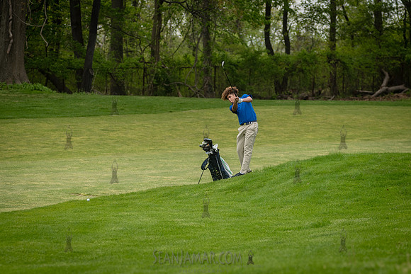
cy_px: 137
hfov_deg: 12.9
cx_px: 205
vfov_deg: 8.6
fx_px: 1820
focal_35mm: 159
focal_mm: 120
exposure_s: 1/1250
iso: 400
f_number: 3.5
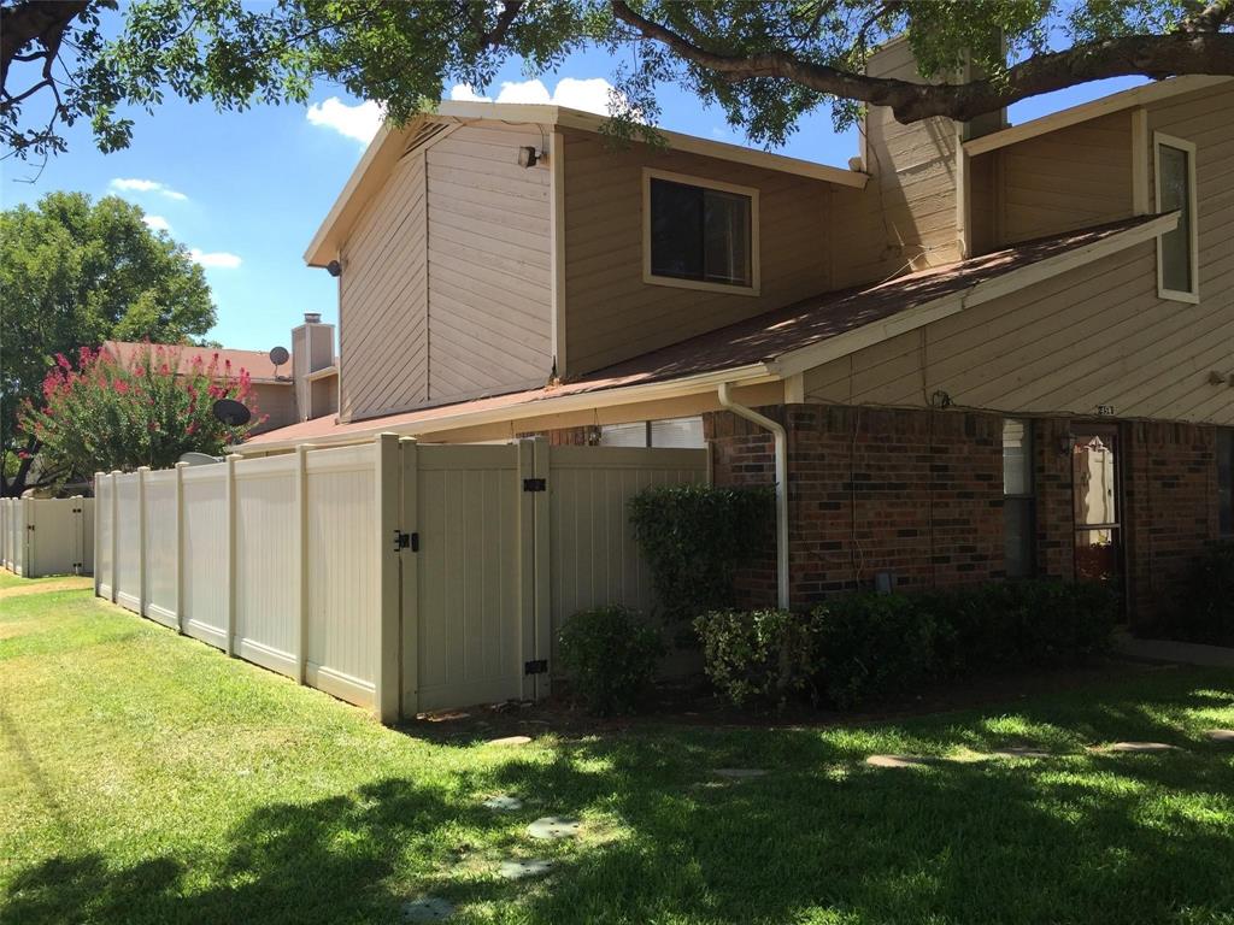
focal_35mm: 29
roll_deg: -0.8
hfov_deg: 61.7
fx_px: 1034
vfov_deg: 48.2
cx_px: 617
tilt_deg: +1.3
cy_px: 462
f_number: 2.2
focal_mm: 4.15
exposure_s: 1/807
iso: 32
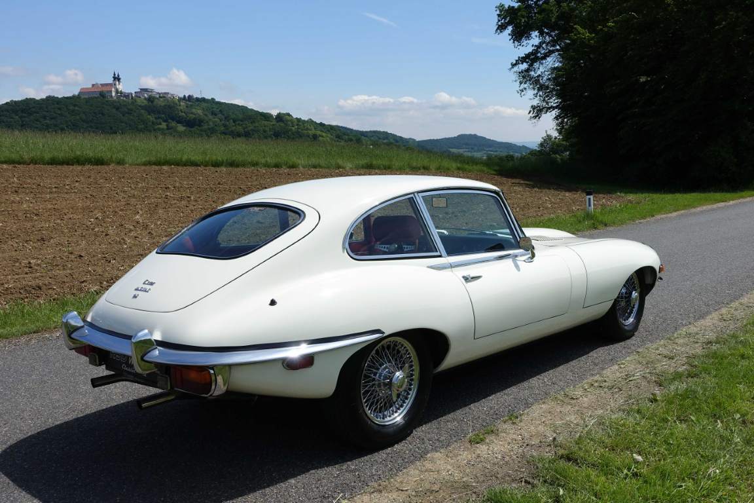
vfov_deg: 38.9
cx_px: 377
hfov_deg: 55.8
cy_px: 252
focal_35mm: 34
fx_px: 712
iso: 125
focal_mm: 12.48
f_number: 5.6
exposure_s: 1/800
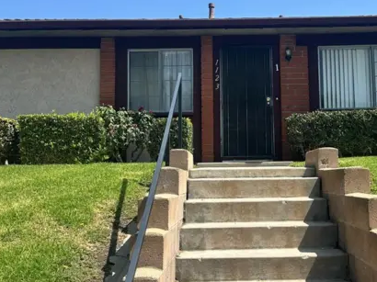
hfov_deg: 41.7
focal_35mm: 45
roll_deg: +0.5
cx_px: 245
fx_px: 490
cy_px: 120
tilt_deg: +6.5
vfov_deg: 32.1
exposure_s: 1/3356
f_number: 1.78
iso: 80
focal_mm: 6.86
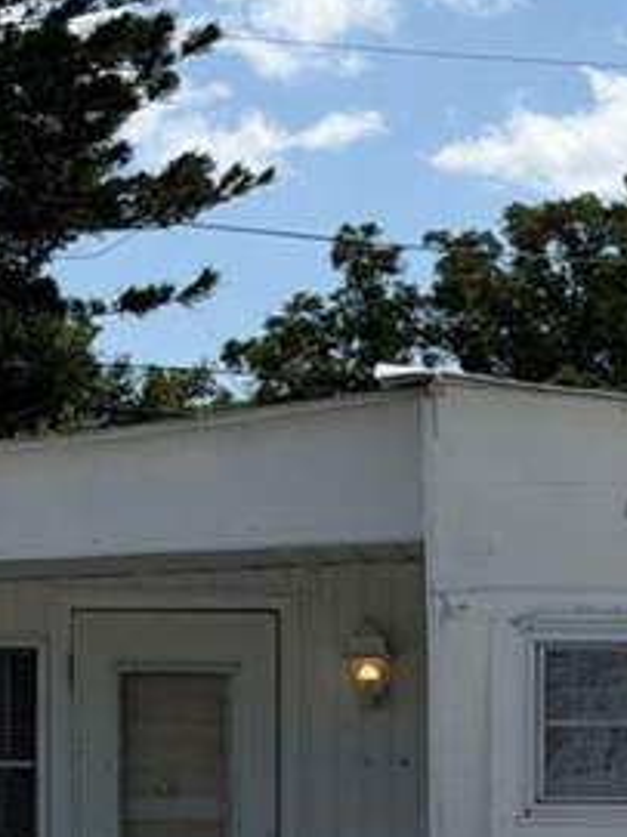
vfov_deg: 10.2
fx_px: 4568
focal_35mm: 189
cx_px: 661
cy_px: 1115
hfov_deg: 7.8
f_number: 1.78
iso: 80
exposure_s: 1/9901
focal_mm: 6.76
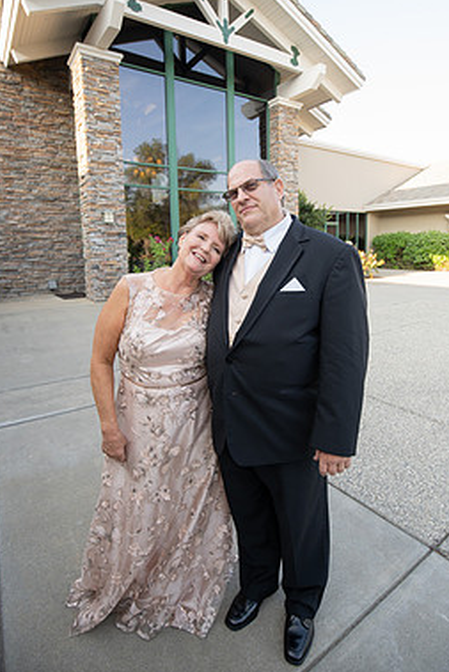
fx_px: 355
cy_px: 289
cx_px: 229
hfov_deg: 64.6
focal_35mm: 19
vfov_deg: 86.4
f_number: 5.6
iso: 320
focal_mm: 16
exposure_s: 1/250
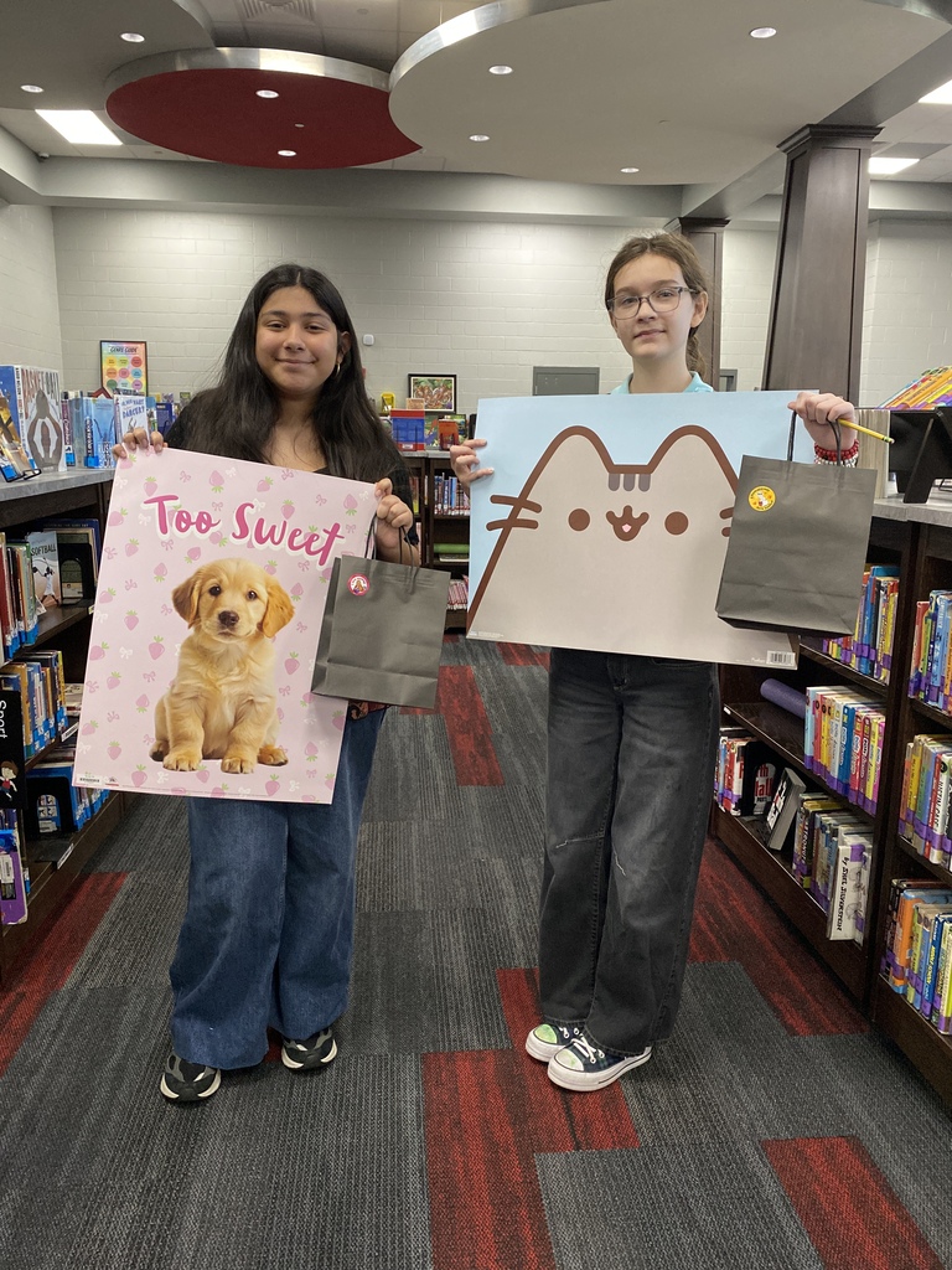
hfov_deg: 53.1
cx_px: 476
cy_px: 635
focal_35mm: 26
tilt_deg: -11.2
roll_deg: -0.2
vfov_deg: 67.3
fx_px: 953
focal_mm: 4.25
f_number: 1.8
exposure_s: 1/60
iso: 250
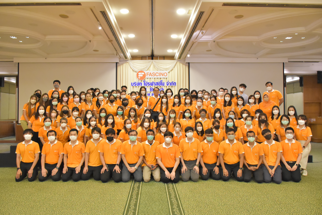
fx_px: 241
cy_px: 108
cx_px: 161
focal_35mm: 27
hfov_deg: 67.4
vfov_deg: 47.9
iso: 3200
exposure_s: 1/60
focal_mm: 18
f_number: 5
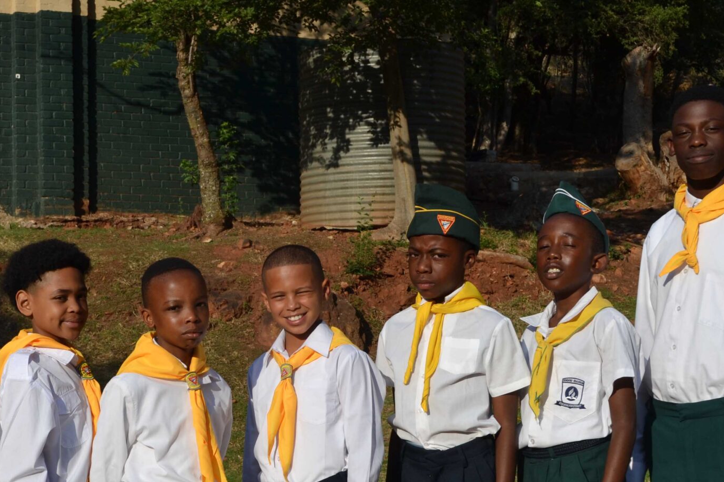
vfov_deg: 18.5
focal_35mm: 73
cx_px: 202
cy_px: 375
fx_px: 1468
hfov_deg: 27.4
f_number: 8
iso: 100
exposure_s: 1/250
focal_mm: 26
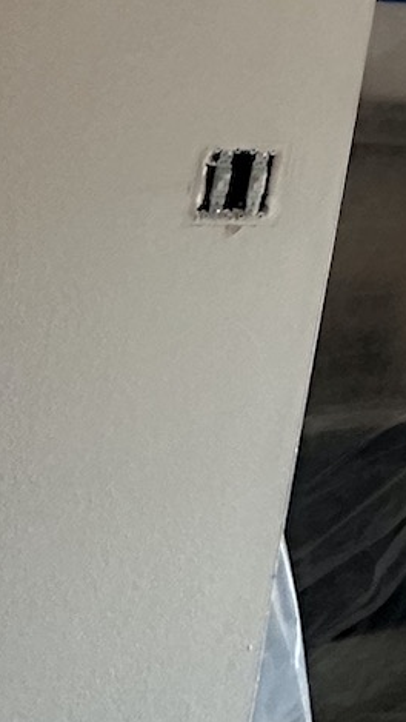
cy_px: -139
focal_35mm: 65
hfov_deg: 12.2
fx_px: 1243
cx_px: 1112
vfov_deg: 28.3
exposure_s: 1/120
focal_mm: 2.22
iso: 320
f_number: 2.2
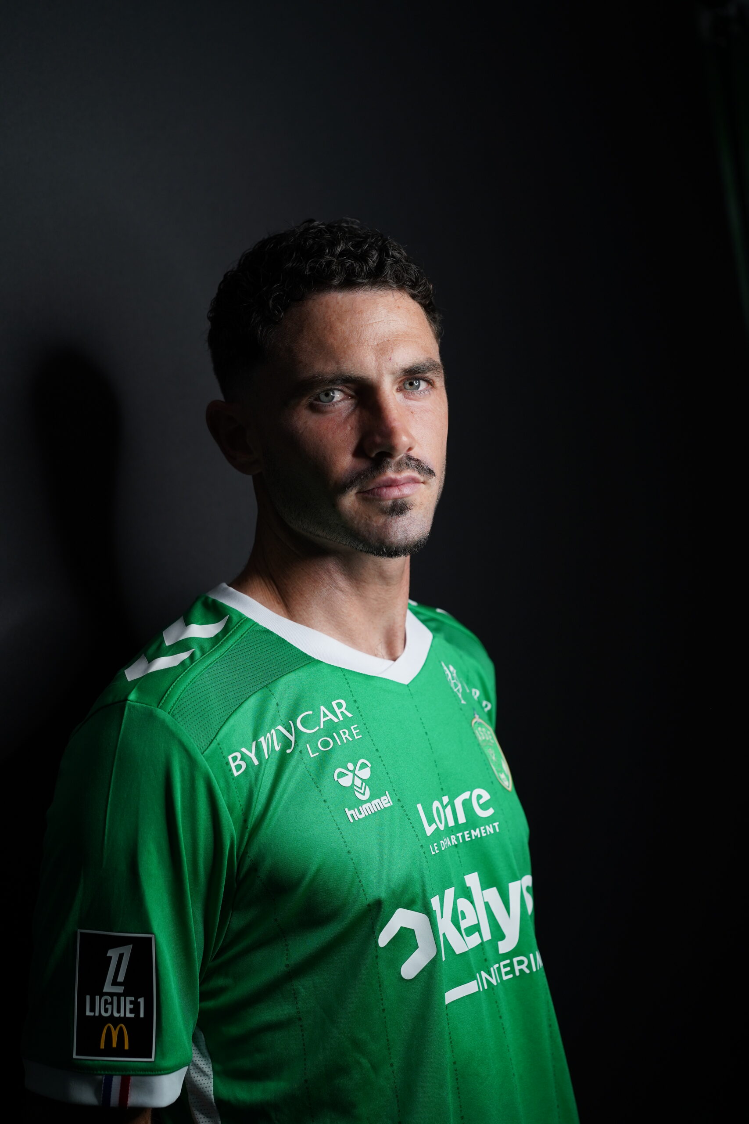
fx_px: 1716
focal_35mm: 55
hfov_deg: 24.6
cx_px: 374
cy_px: 562
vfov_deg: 36.2
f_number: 3.5
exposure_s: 1/400
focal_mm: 55
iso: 640
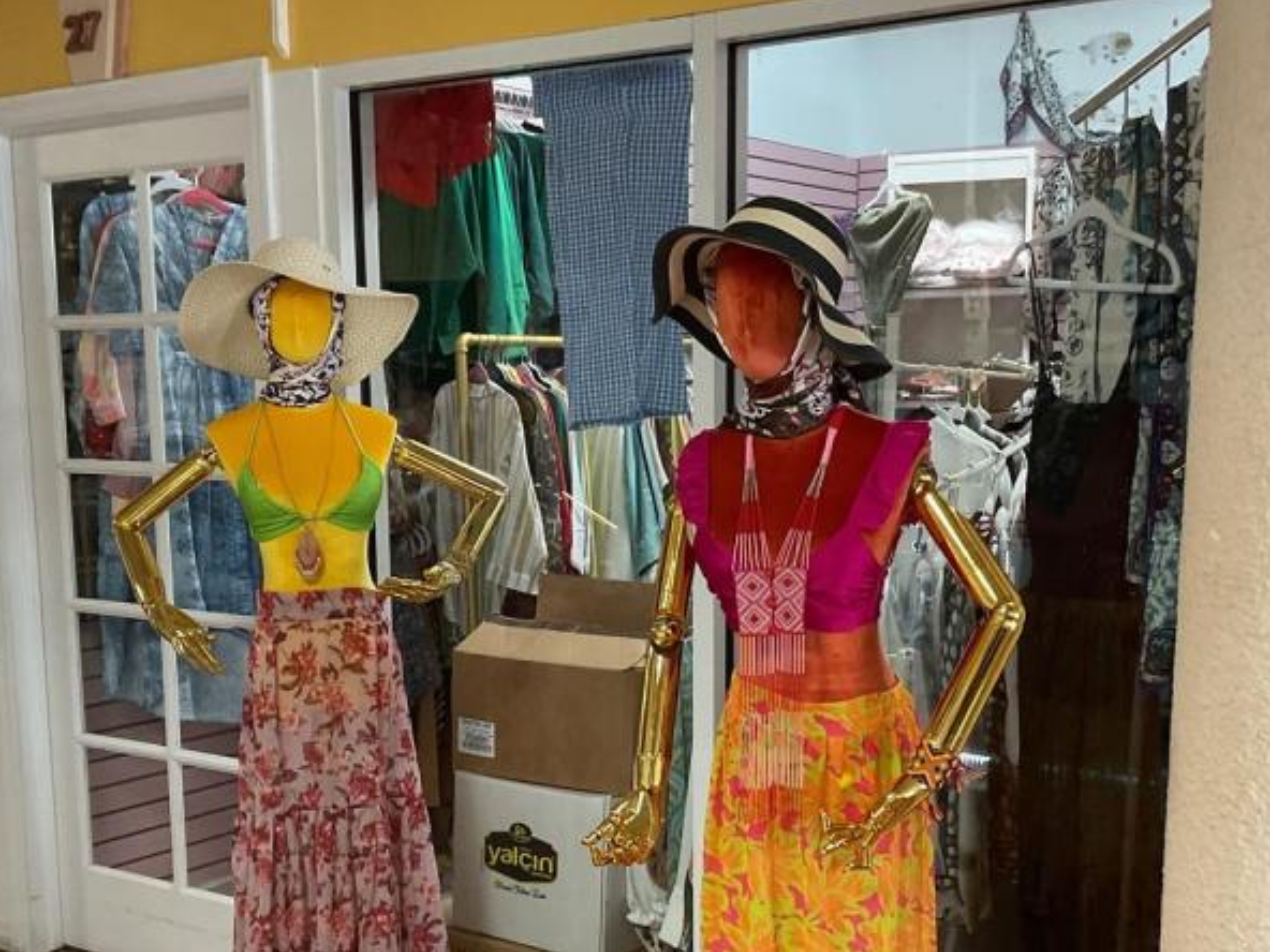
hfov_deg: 40.4
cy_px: 660
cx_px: 620
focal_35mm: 47
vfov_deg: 30.6
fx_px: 1724
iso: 160
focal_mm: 3
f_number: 1.8
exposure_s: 1/60
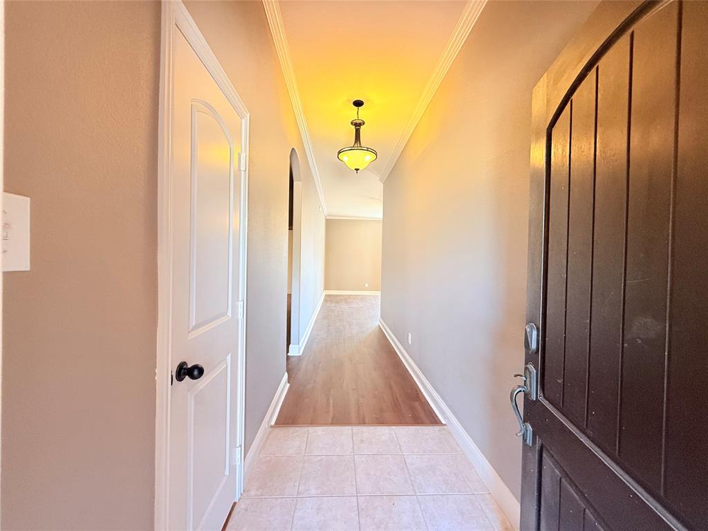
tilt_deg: -1.3
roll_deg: -1.4
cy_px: 266
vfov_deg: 85.7
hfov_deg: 102.1
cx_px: 354
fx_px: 286
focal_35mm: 14
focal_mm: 2.22
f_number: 2.2
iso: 320
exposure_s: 1/60
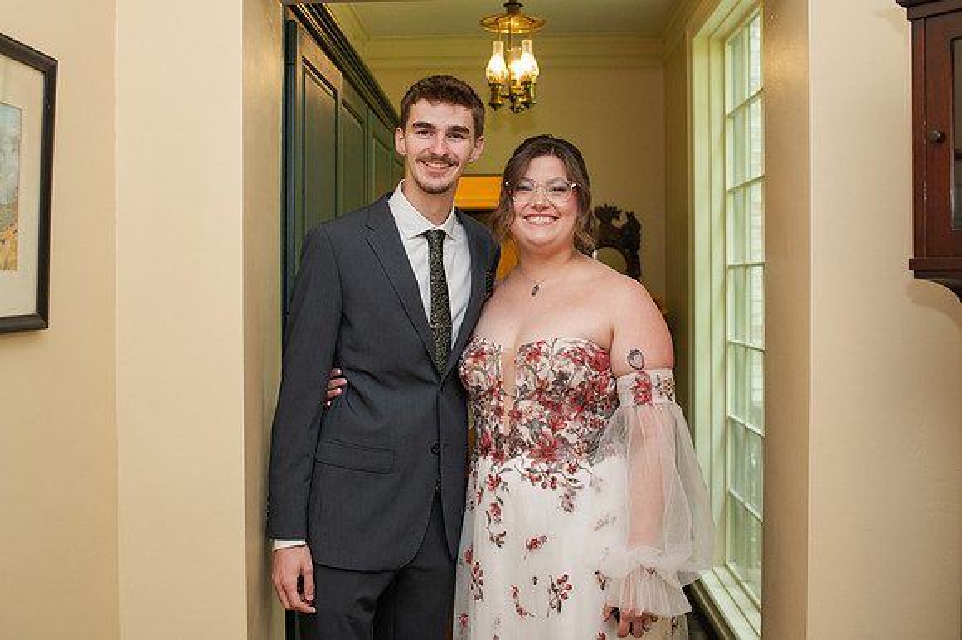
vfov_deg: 34.5
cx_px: 448
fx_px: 1031
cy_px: 296
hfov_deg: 50.0
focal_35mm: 39
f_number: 3.5
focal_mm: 35
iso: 1000
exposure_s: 1/200
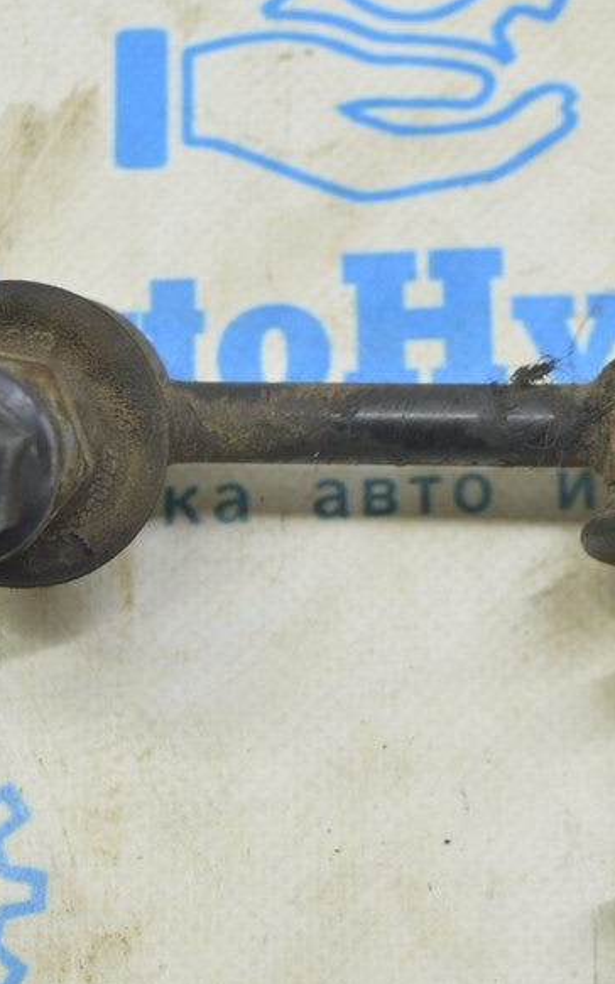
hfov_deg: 12.8
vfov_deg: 20.4
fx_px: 2737
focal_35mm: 102
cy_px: 514
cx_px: 400
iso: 400
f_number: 5.6
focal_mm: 38
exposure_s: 1/20
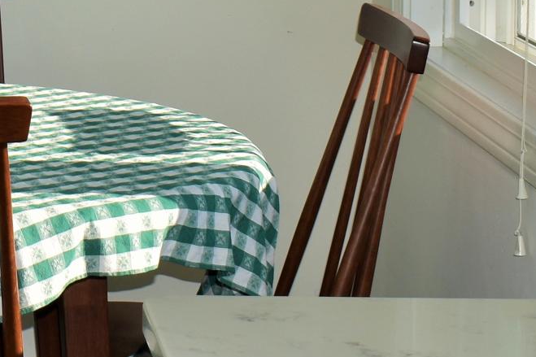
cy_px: -236
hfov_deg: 11.9
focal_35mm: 164
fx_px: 2441
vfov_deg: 8.1
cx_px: -316
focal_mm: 24
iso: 100
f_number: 6.3
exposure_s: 1/200
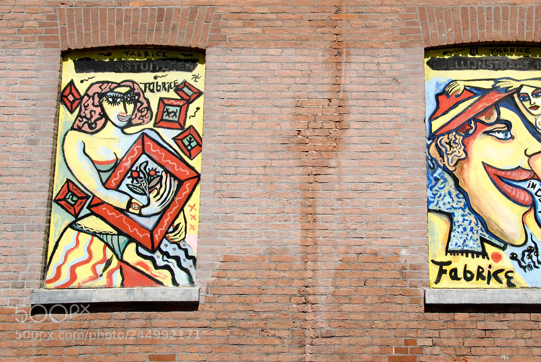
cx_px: 312
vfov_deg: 27.0
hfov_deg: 39.5
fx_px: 752
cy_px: 151
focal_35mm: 50
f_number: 8
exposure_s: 1/250
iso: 100
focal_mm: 28
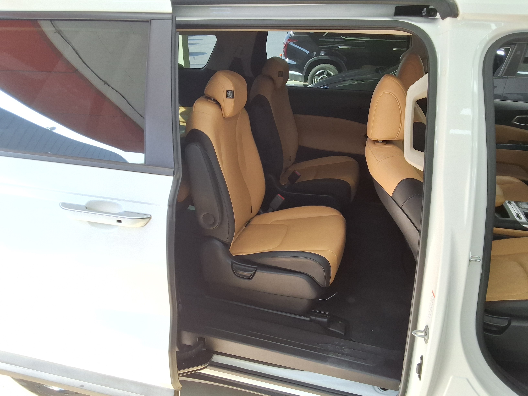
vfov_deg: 49.7
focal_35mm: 28
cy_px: 198
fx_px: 427
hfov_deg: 63.4
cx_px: 264
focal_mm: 2.91
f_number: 1.9
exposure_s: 1/60
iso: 32
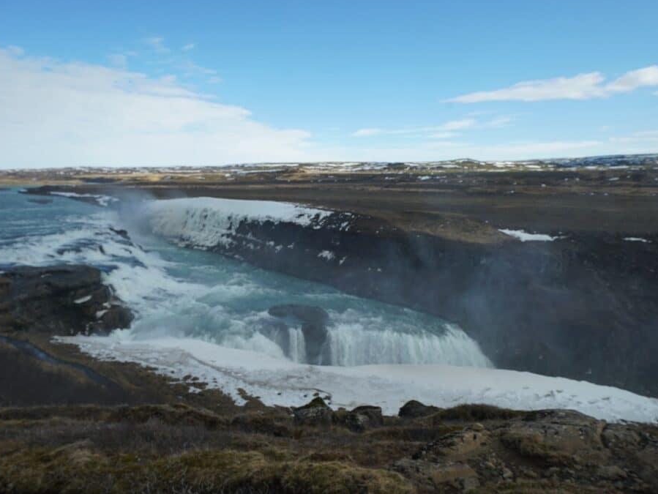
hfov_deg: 73.9
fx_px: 437
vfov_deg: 58.9
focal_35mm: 23
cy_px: 247
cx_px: 345
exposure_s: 1/250
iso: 100
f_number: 8
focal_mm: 21
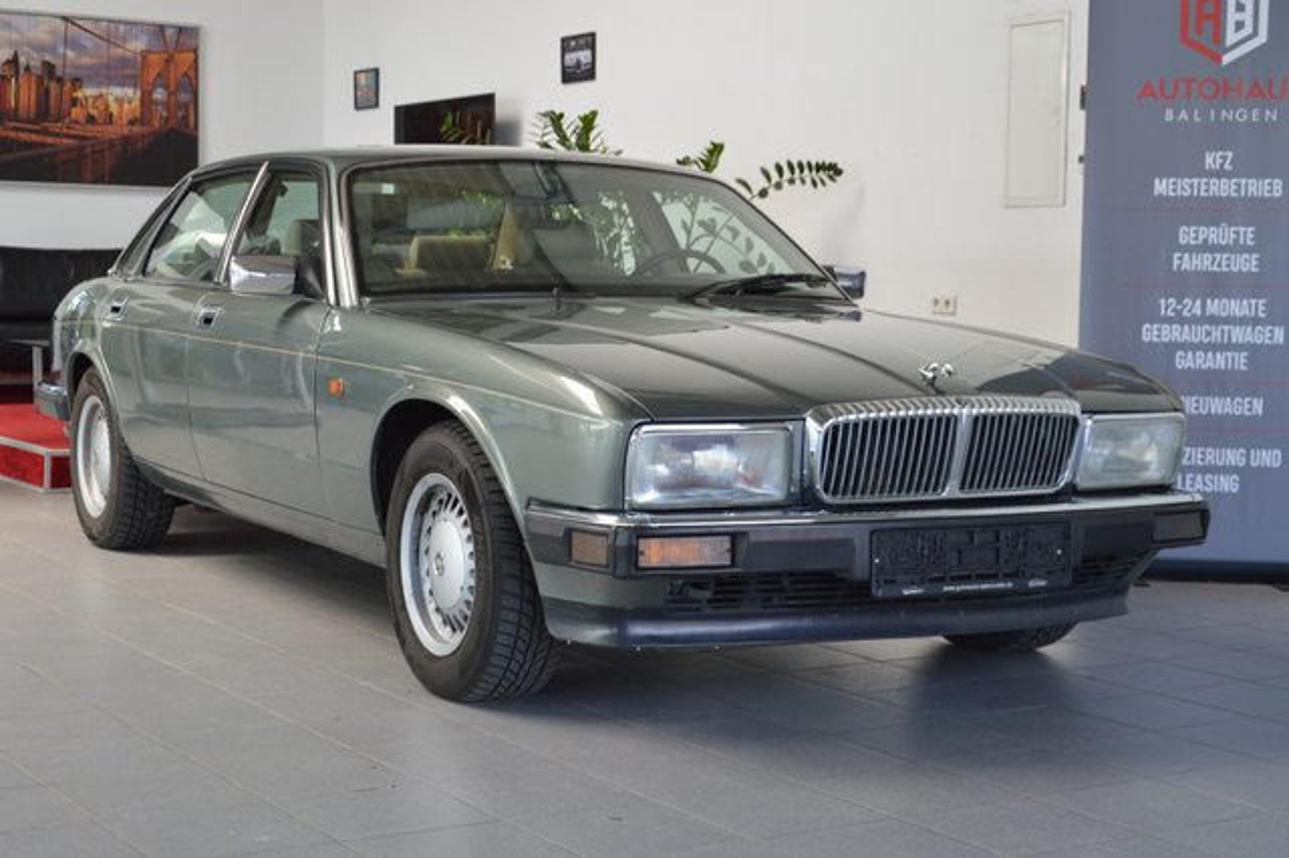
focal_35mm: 60
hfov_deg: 33.4
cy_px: 429
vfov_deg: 22.6
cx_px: 644
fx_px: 2147
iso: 400
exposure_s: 1/125
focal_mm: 40
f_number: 5.6
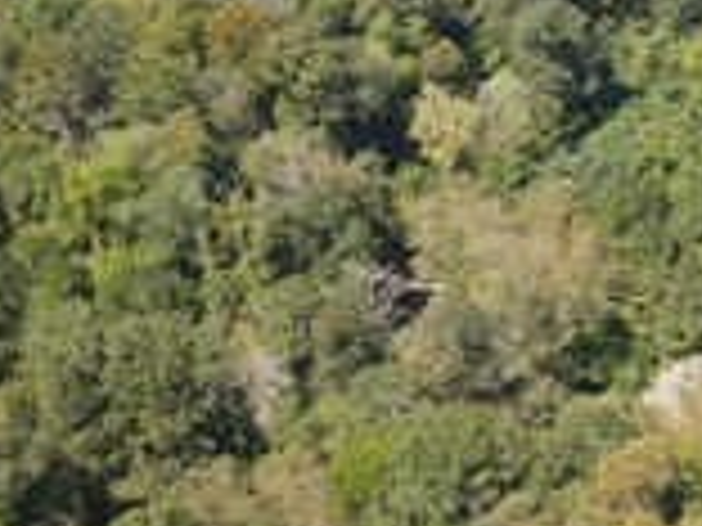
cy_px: 346
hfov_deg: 22.8
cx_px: 727
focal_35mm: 82
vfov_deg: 17.9
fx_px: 1663
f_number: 2.8
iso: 100
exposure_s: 1/250
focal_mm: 4.5
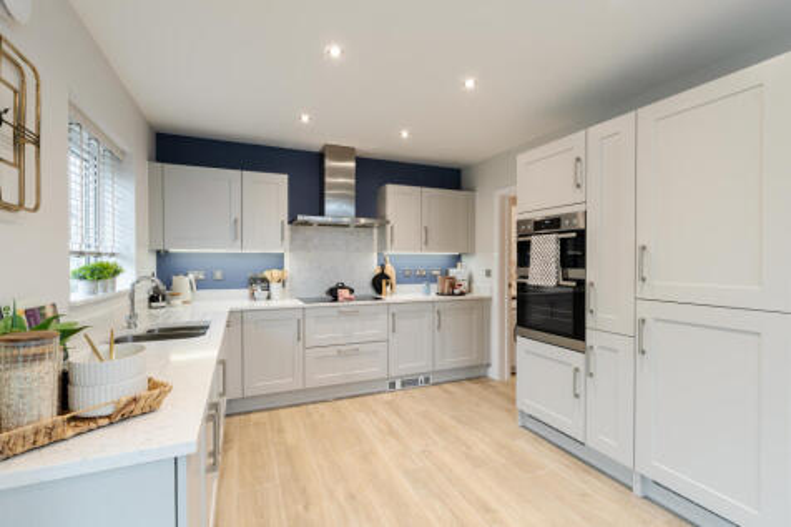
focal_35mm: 16
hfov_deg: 96.8
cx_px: 396
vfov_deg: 73.7
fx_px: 351
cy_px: 264
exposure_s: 1/4
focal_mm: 16
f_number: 8
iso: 200
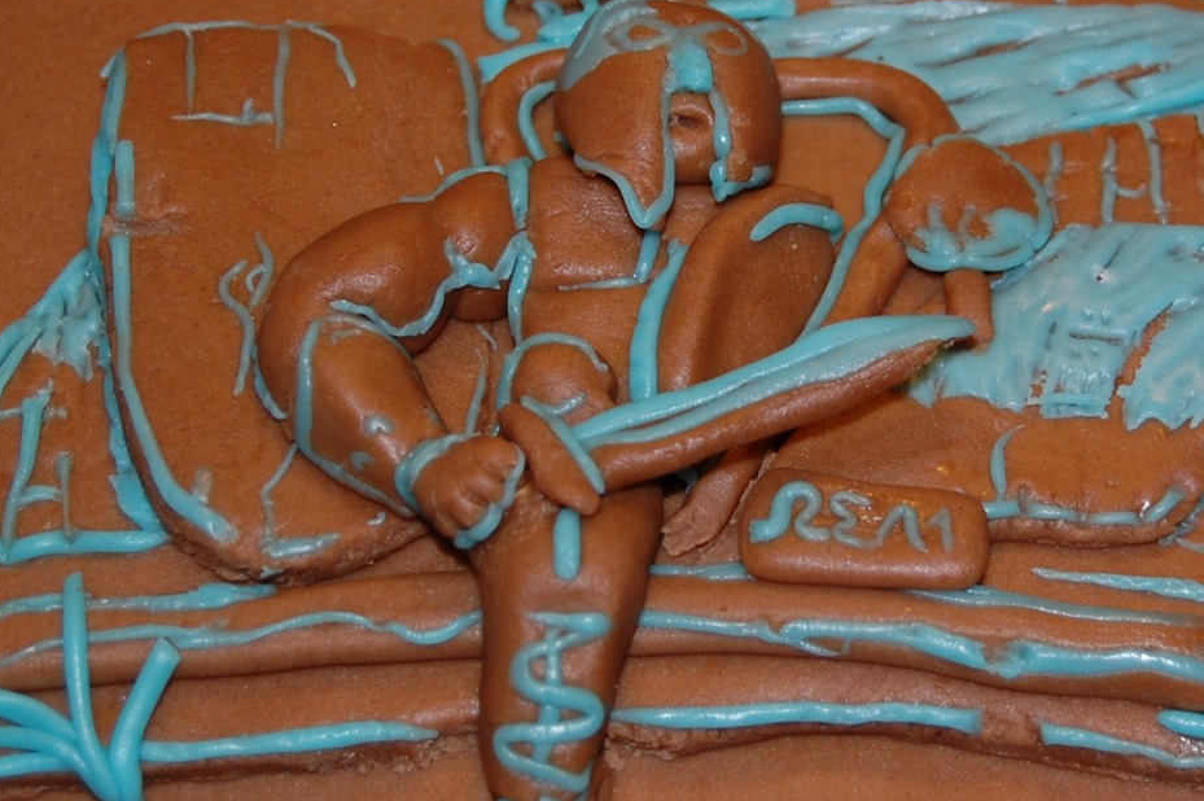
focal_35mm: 155
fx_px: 5180
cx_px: 851
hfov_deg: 13.2
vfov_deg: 8.8
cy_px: 275
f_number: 5.6
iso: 400
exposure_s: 1/60
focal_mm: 48
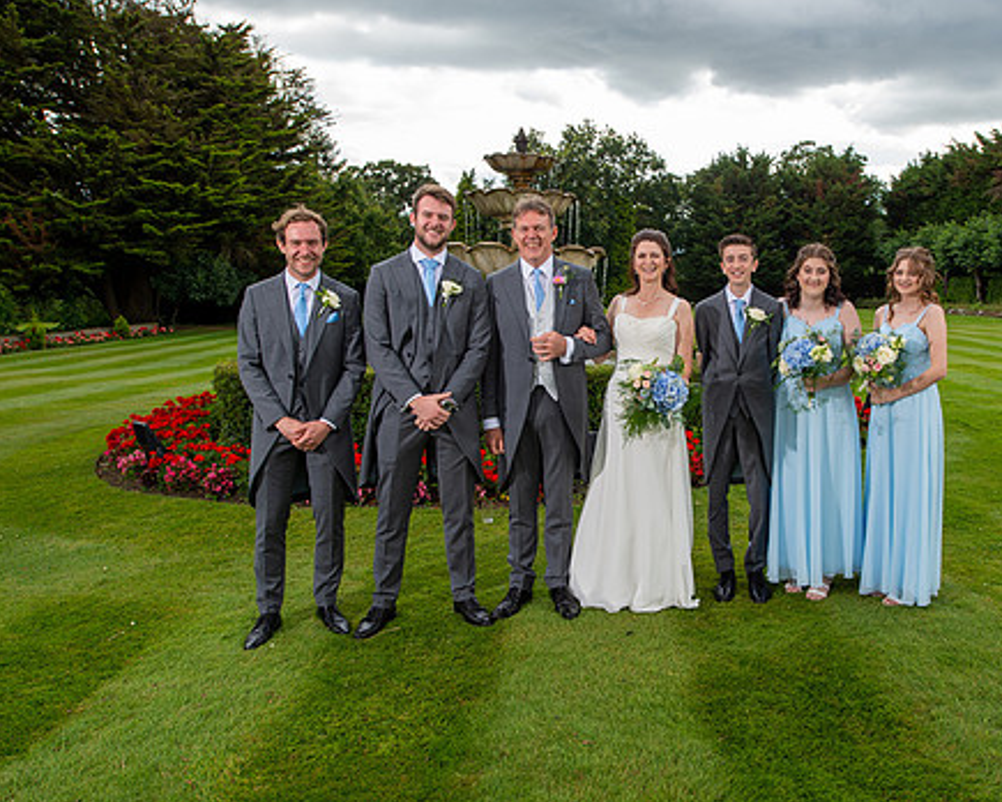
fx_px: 890
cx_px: 645
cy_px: 383
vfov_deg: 48.5
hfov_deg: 57.8
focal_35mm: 30
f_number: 6.3
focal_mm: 24
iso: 100
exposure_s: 1/160
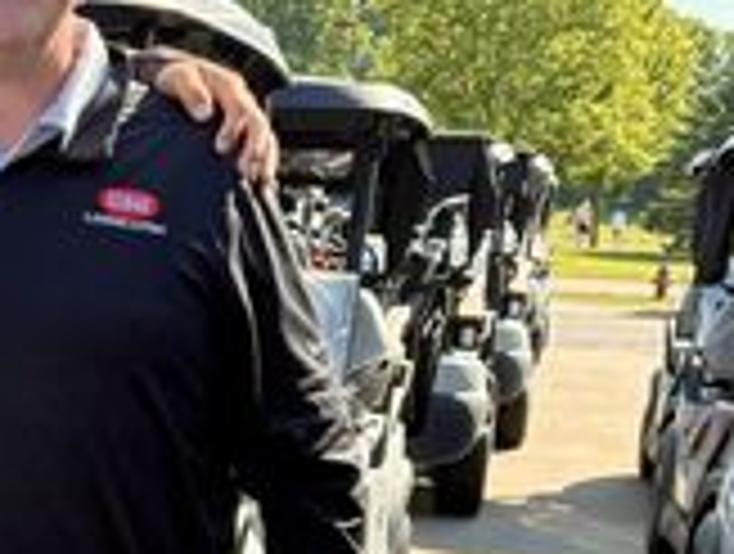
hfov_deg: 21.1
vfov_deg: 16.5
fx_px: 1849
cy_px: 631
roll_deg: -1.8
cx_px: -115
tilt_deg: -9.5
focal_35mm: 87
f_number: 1.6
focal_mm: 5.96
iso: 64
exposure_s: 1/1287
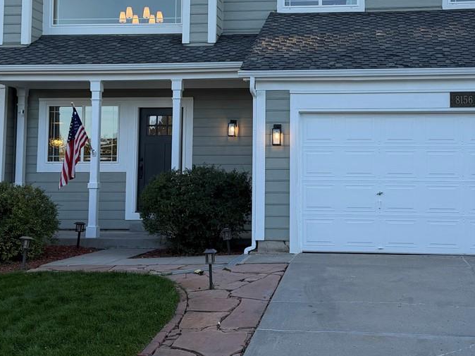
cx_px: 284
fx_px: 782
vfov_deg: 25.5
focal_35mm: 57
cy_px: 123
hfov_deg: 33.7
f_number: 1.78
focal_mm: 6.76
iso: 80
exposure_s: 1/735
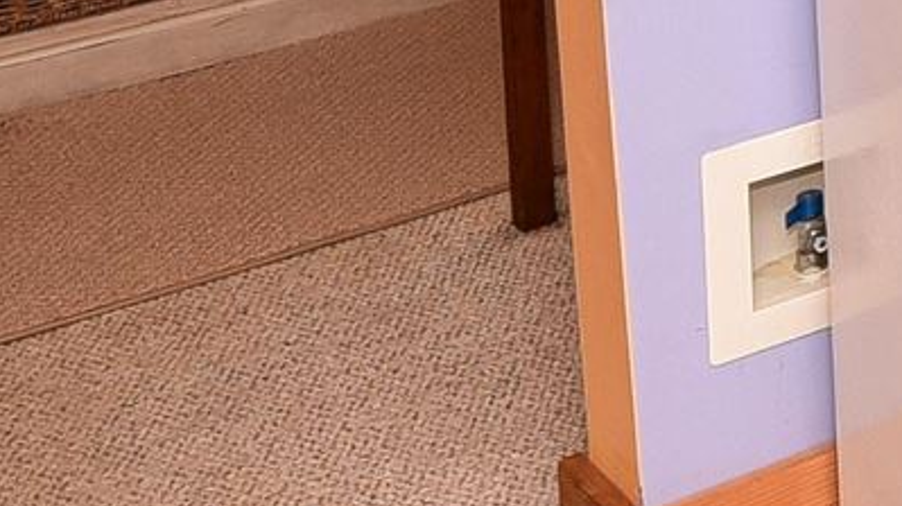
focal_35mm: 113
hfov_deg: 14.0
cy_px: -831
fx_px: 2701
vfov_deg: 9.2
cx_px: 2091
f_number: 4
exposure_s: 1/60
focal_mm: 14
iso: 250
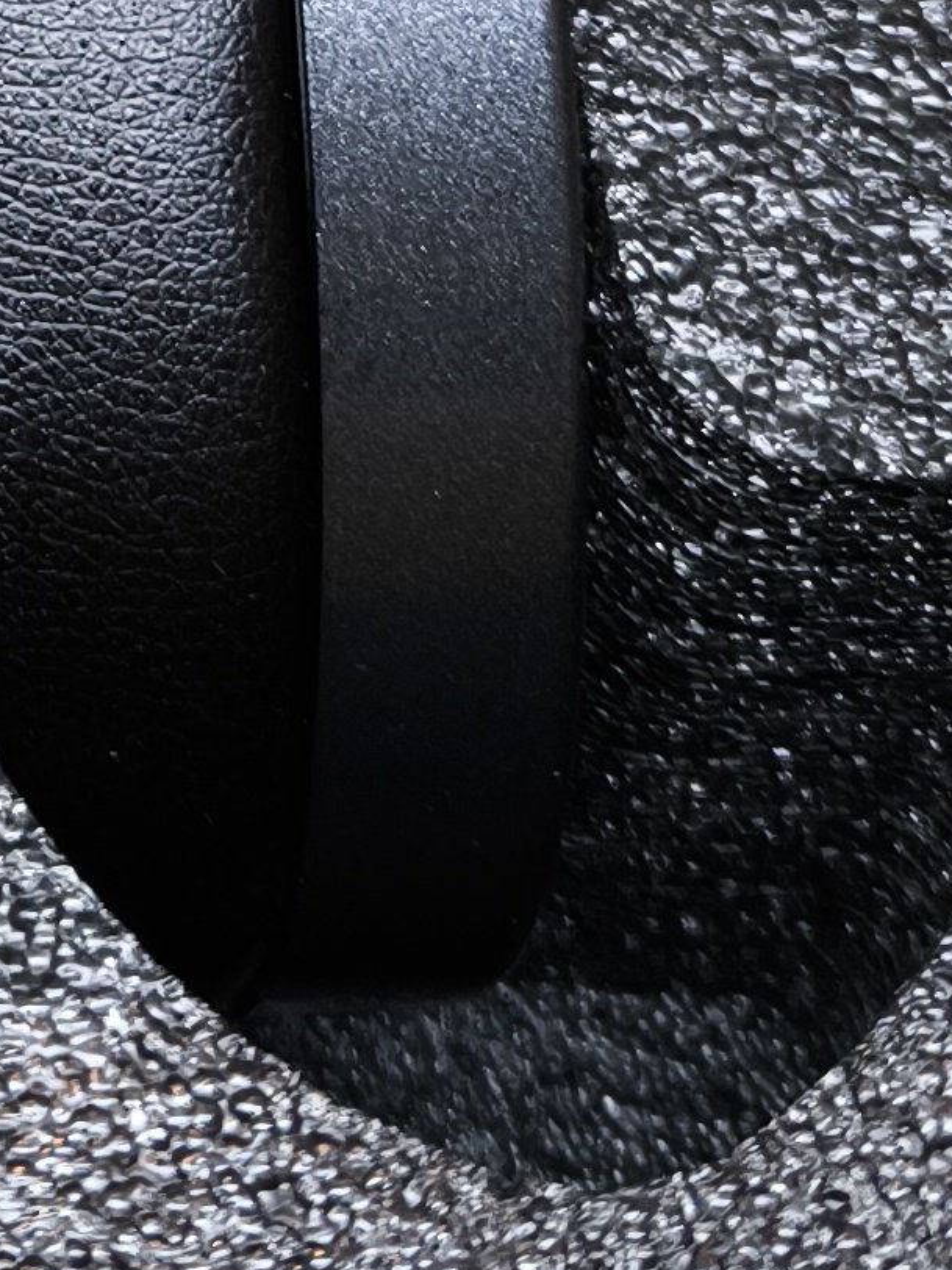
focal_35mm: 121
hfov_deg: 11.5
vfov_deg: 14.5
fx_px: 4437
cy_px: -963
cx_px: -657
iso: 500
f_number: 1.9
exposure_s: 1/111
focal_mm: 6.92
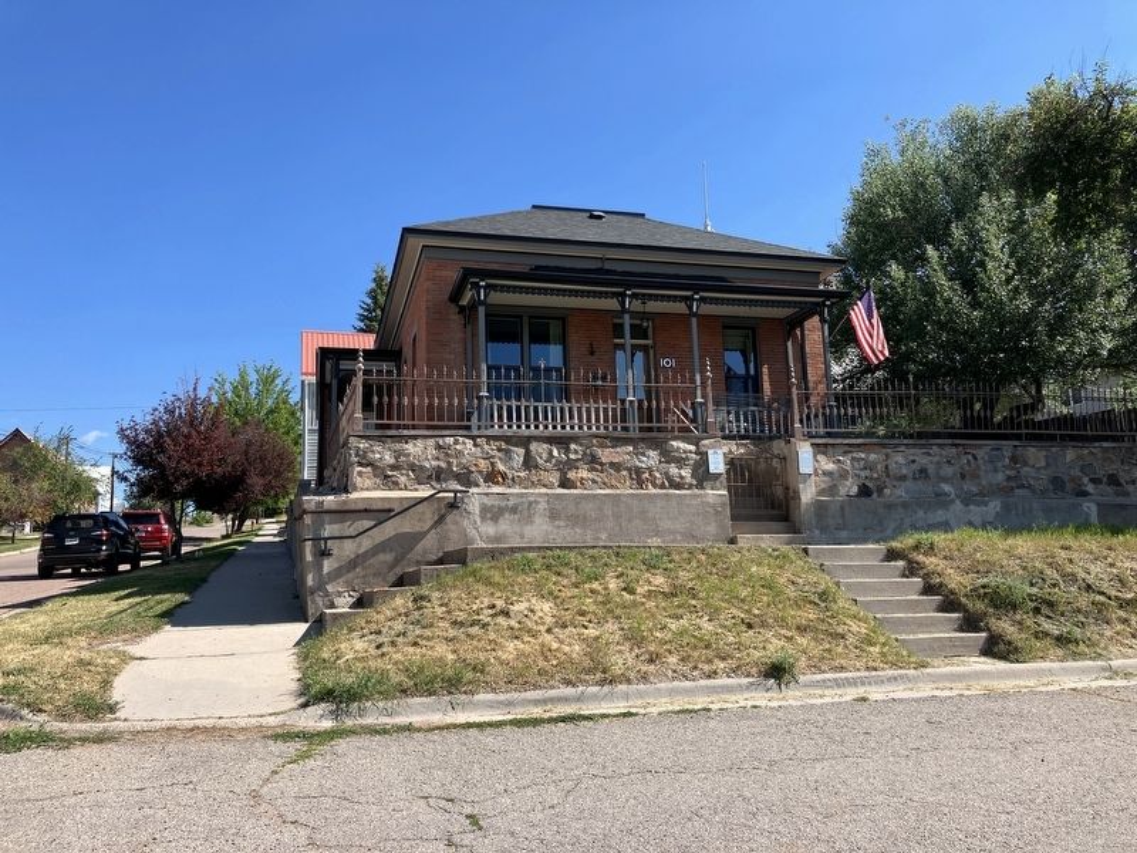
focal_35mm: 28
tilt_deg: +12.1
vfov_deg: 49.7
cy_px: 426
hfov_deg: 63.4
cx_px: 568
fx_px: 920
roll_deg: +0.8
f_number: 1.8
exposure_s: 1/1333
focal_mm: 3.99
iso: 32
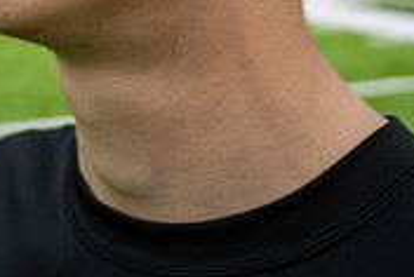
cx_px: 5
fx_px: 910
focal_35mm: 79
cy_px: -168
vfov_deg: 15.6
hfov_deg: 24.5
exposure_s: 1/200
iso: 100
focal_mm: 24
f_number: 4
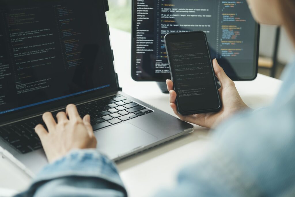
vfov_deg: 25.5
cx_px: 148
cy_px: 98
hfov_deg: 37.5
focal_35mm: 53
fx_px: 434
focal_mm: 35
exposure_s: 1/250
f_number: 2
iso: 160
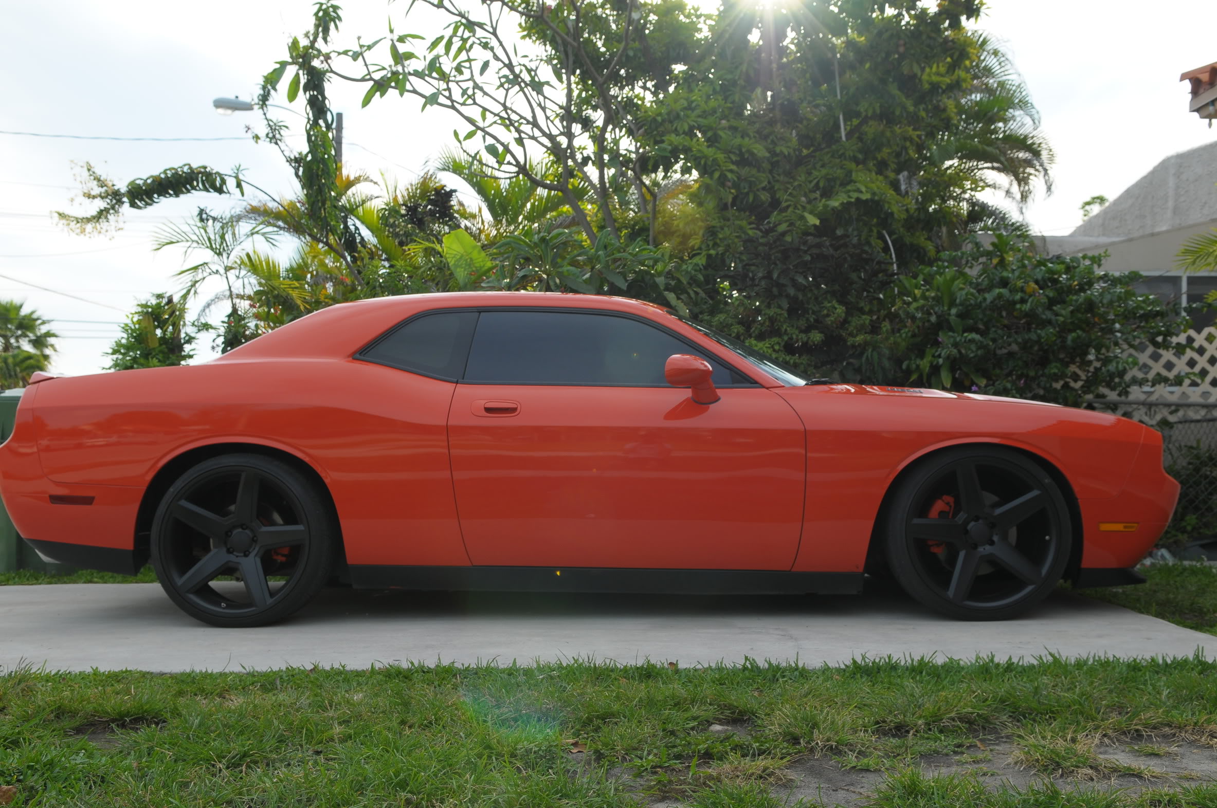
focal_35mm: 34
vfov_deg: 38.3
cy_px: 404
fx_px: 1165
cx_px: 608
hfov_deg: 55.2
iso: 200
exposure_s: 1/200
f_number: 7.1
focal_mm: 23
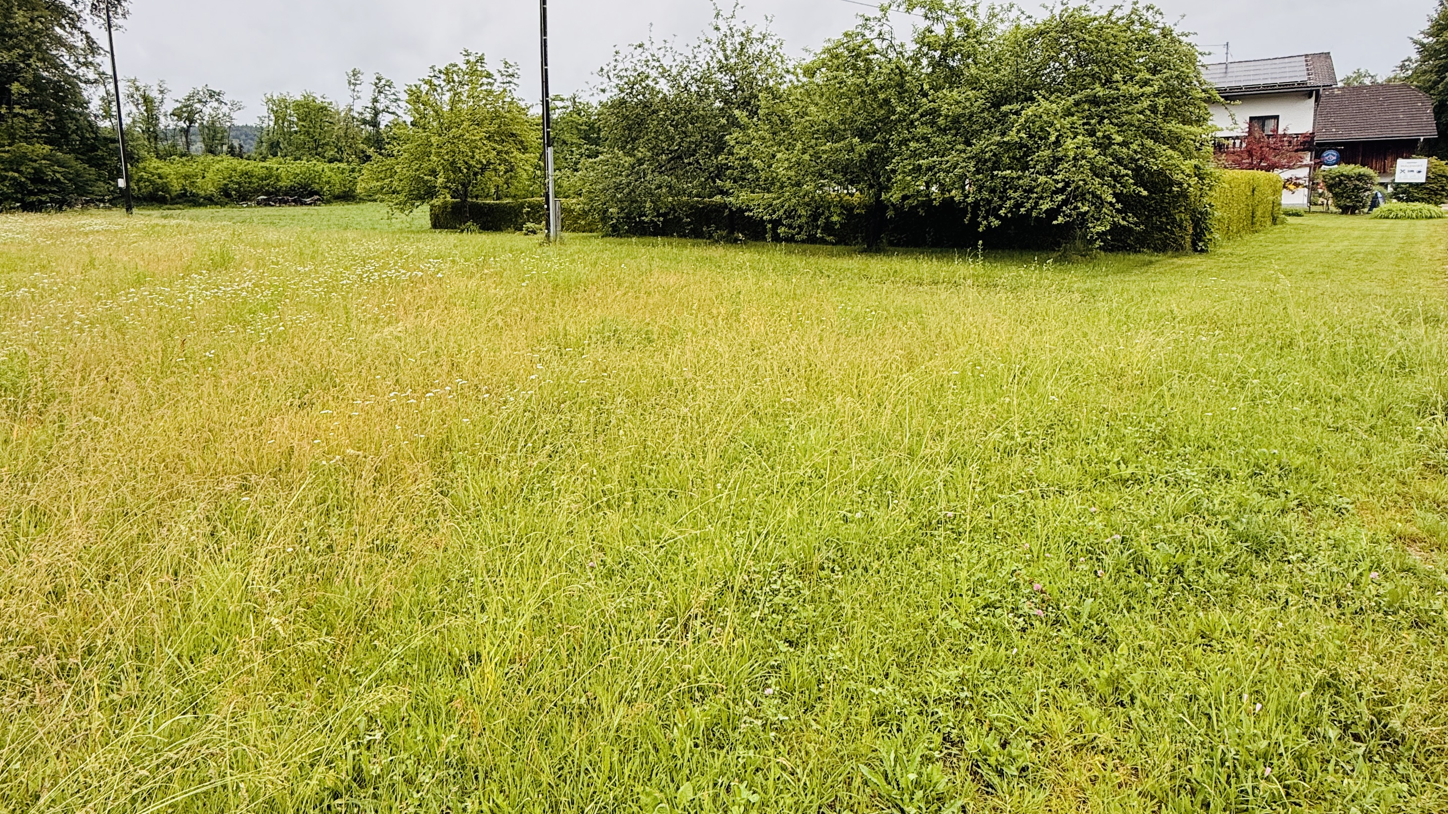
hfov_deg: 83.8
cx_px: 713
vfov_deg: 52.8
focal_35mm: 21
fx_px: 806
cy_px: 289
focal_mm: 2.22
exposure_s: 1/1211
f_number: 2.2
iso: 50
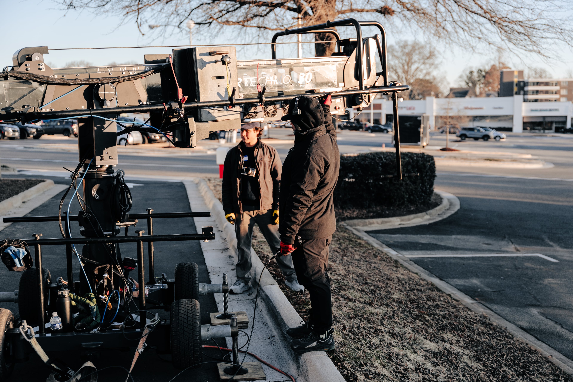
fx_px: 694
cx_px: 286
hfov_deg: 44.9
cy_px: 191
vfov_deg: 30.8
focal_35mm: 44
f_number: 2.8
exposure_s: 1/640
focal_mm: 43.6
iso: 250
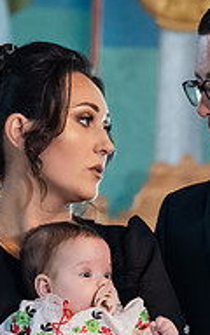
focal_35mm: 203
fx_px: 1859
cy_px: 300
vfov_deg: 10.3
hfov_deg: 6.5
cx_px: 172
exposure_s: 1/200
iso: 14400
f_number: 4
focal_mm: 85
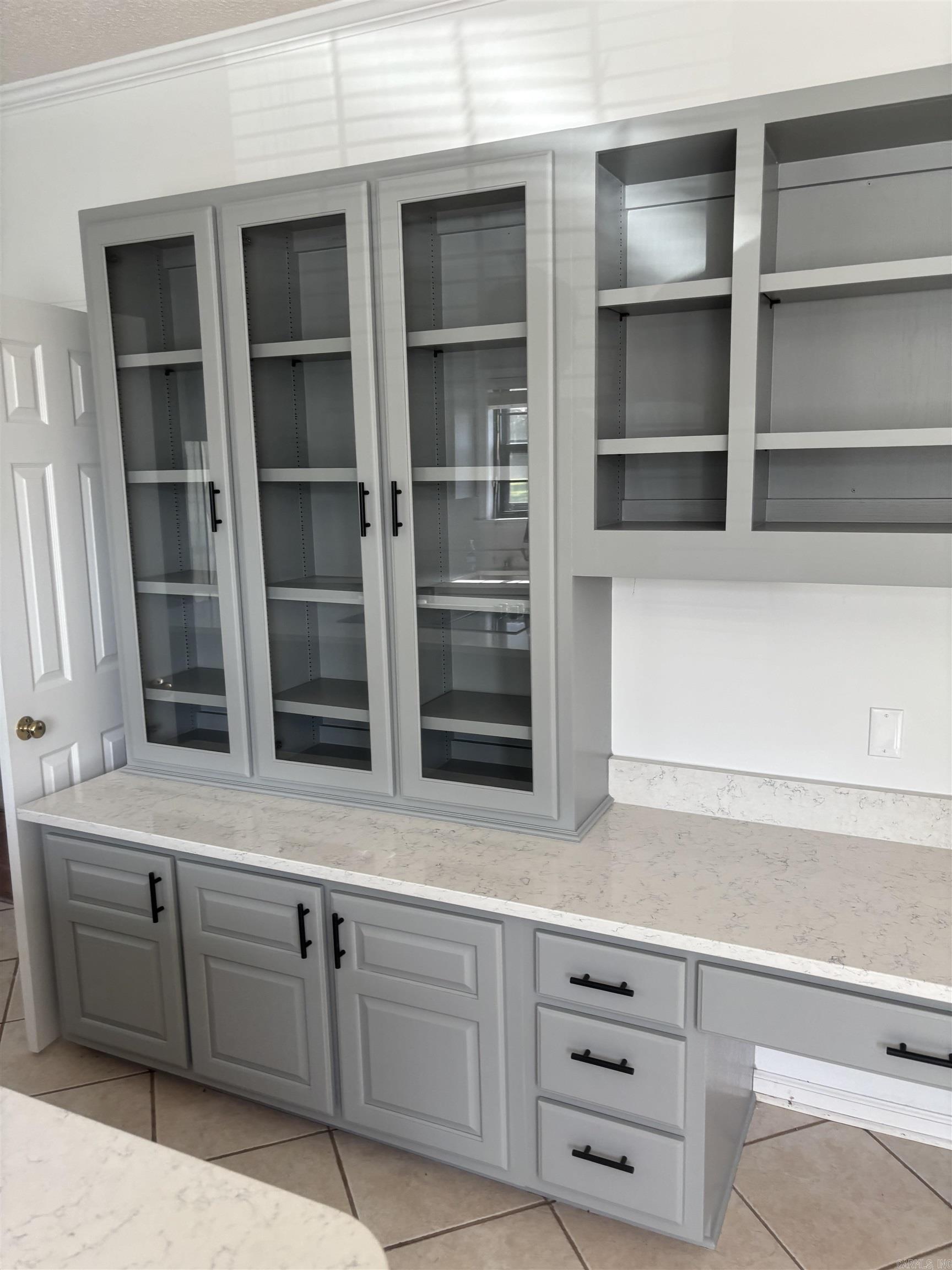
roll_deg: -1.2
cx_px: 476
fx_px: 953
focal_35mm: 26
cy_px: 635
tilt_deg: -10.4
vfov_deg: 67.3
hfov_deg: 53.1
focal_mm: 5.96
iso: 100
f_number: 1.6
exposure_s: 1/120
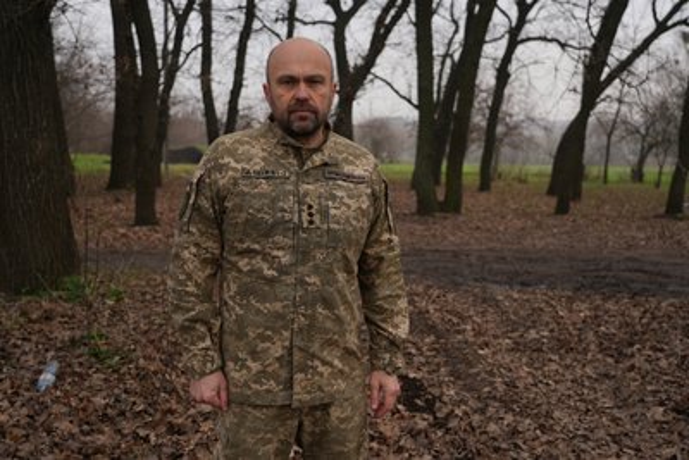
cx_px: 344
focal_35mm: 37
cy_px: 230
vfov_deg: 36.0
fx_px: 708
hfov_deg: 51.9
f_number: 4
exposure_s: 1/320
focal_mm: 37
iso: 100
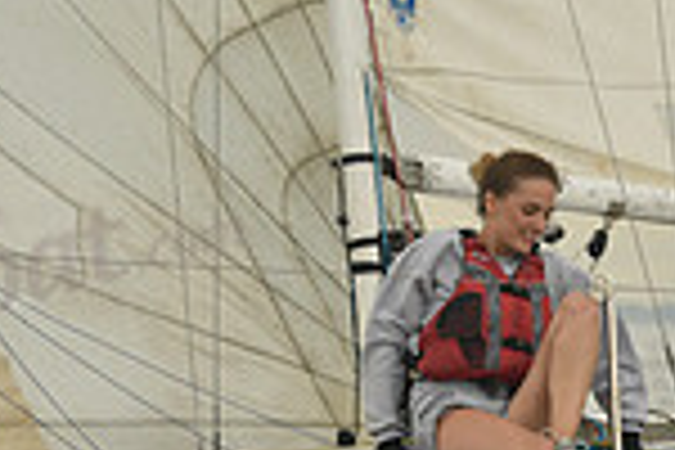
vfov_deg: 2.6
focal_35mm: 523
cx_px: 482
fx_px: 9805
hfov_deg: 3.9
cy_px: 466
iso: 320
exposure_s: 1/1600
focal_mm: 135
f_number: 5
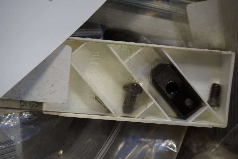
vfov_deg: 25.1
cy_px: 80
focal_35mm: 54
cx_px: 119
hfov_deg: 36.9
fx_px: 357
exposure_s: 1/60
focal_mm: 36
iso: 2500
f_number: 5.6
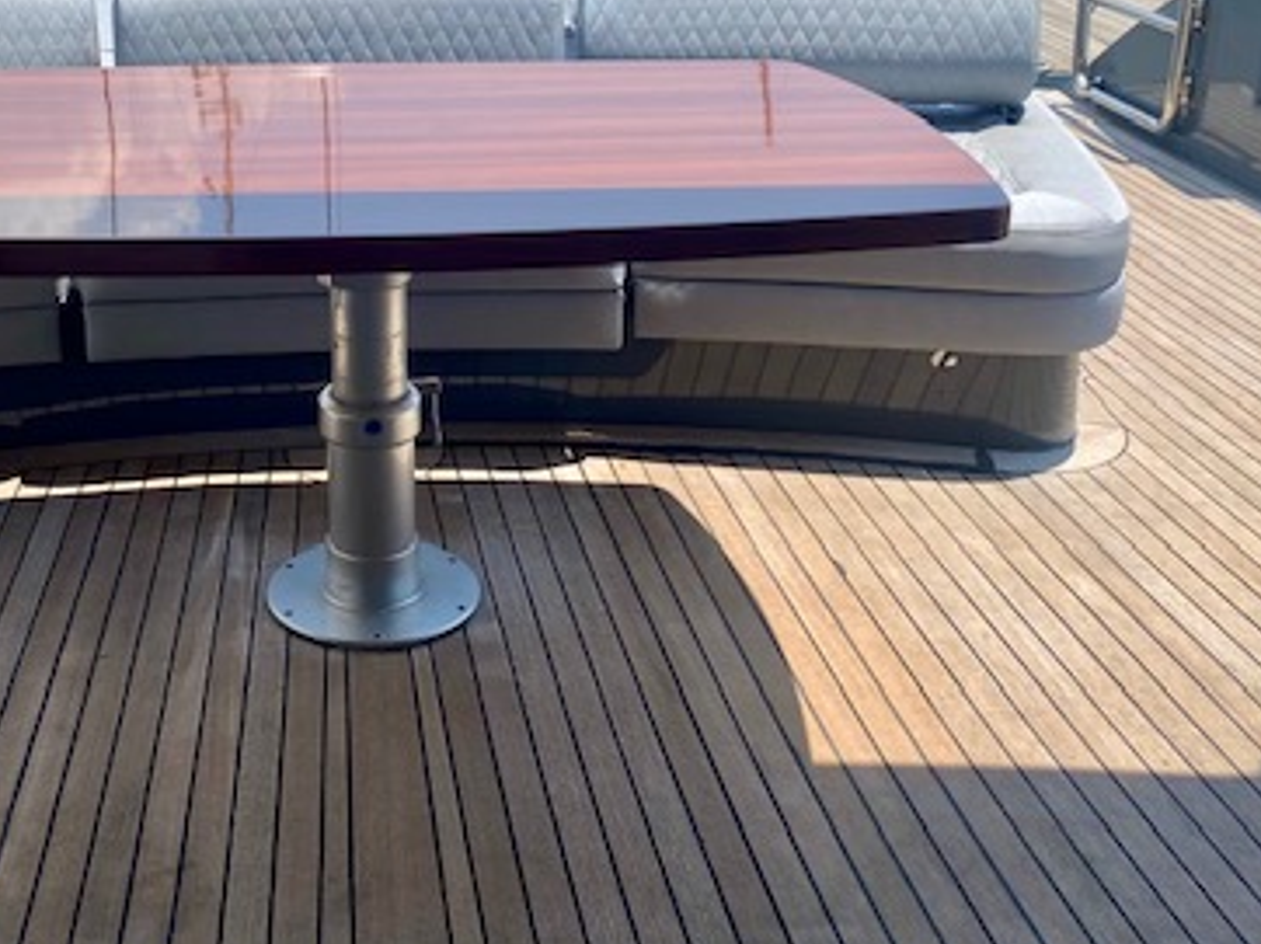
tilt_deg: -17.4
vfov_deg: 31.1
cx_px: 345
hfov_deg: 40.3
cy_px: 265
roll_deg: -0.3
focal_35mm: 46
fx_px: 1675
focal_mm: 4.25
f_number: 1.8
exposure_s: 1/3125
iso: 32
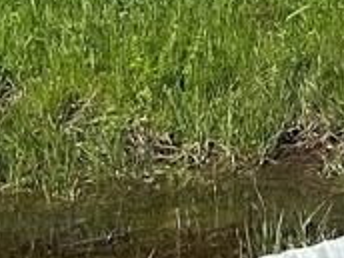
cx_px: 1008
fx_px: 2842
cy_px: -284
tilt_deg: -2.8
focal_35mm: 286
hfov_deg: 6.4
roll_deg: +1.3
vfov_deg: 5.1
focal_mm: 6.86
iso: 64
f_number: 1.78
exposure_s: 1/4184
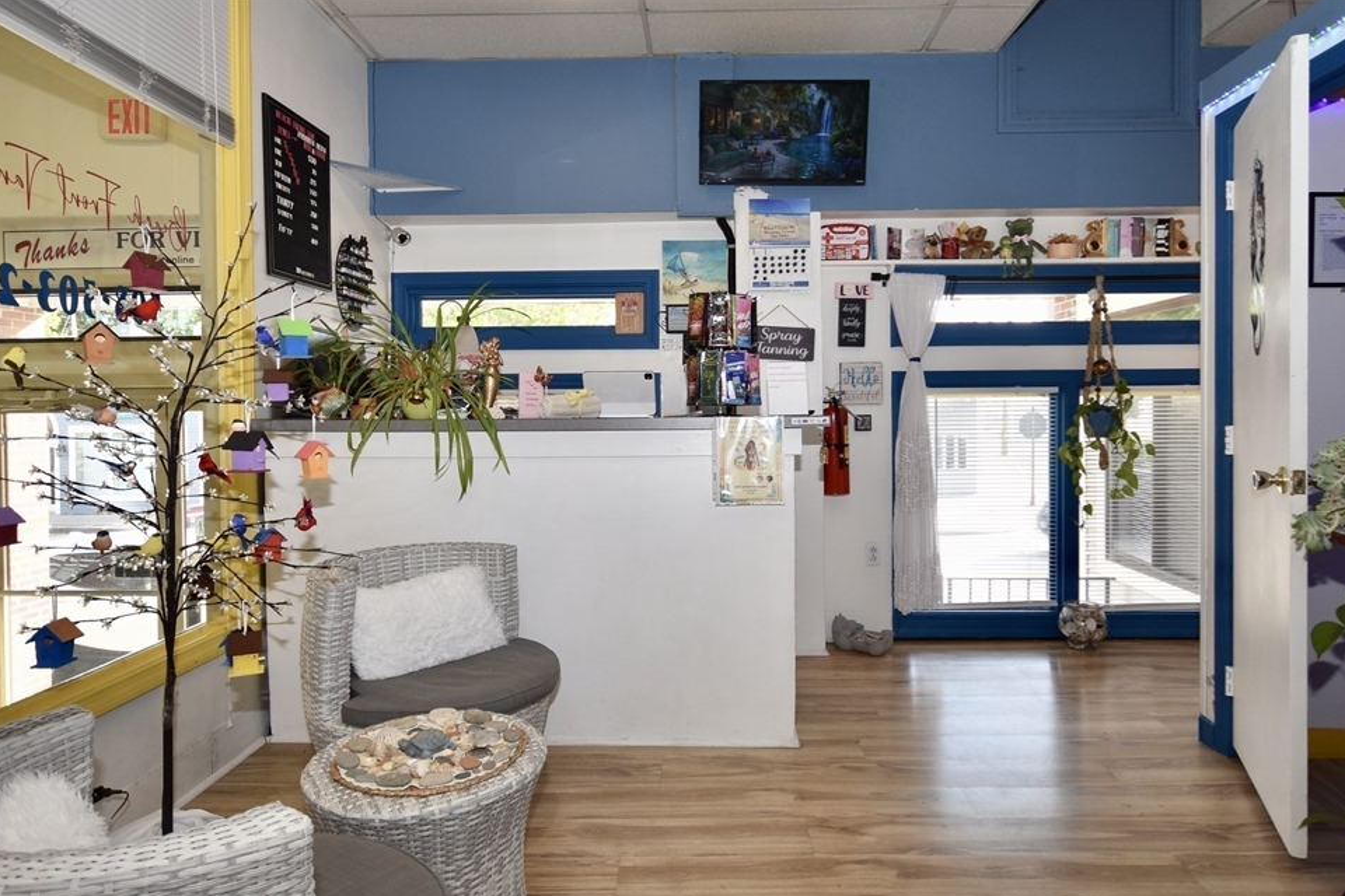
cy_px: 472
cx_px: 687
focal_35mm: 16
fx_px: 598
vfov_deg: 73.7
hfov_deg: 96.7
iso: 200
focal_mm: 10
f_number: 4
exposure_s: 1/60
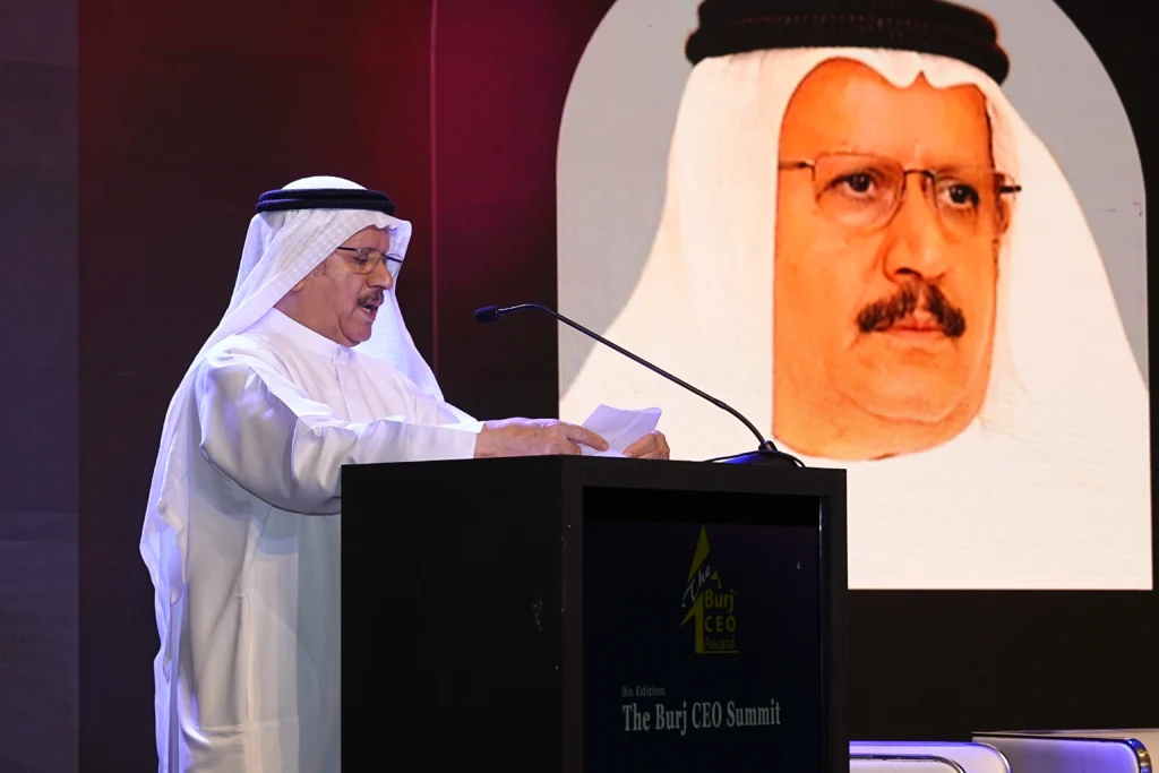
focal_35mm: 105
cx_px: 580
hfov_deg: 19.5
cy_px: 386
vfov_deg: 13.0
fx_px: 3381
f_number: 5
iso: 1000
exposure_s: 1/200
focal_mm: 70
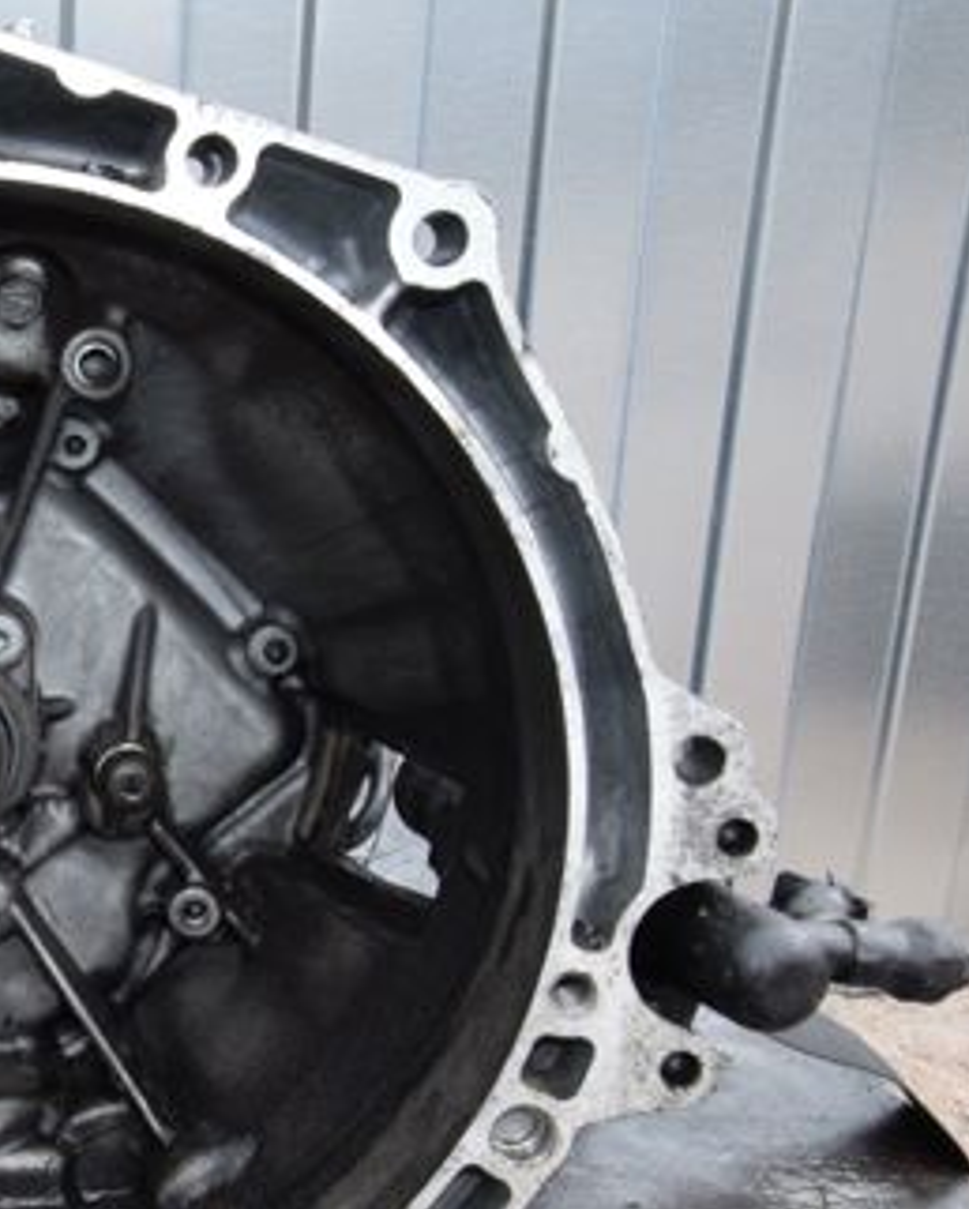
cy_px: 755
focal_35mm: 70
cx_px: -214
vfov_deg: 27.1
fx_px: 2505
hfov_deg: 20.4
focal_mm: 25
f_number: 13
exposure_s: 1/200
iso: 800
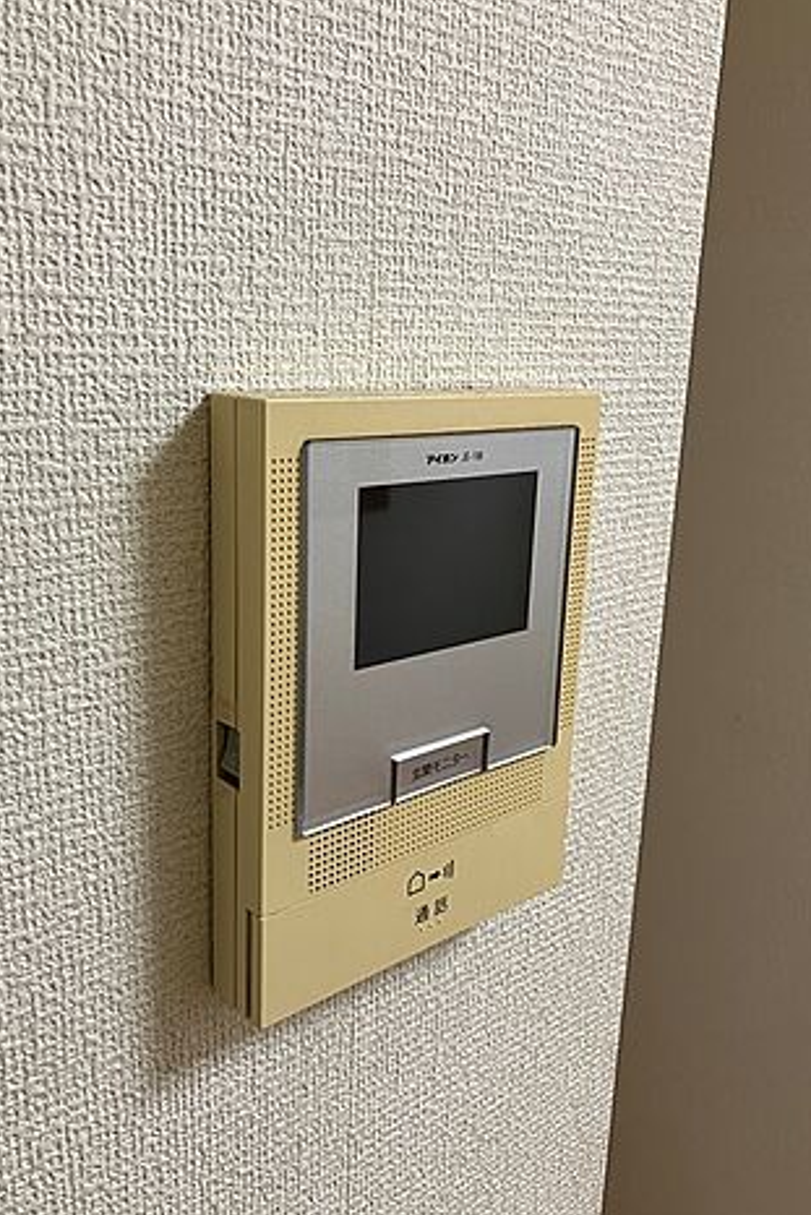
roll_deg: -0.8
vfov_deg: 61.9
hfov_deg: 43.6
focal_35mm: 30
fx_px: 1013
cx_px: 381
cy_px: 608
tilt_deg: -13.9
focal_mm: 3.99
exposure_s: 1/50
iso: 100
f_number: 1.8
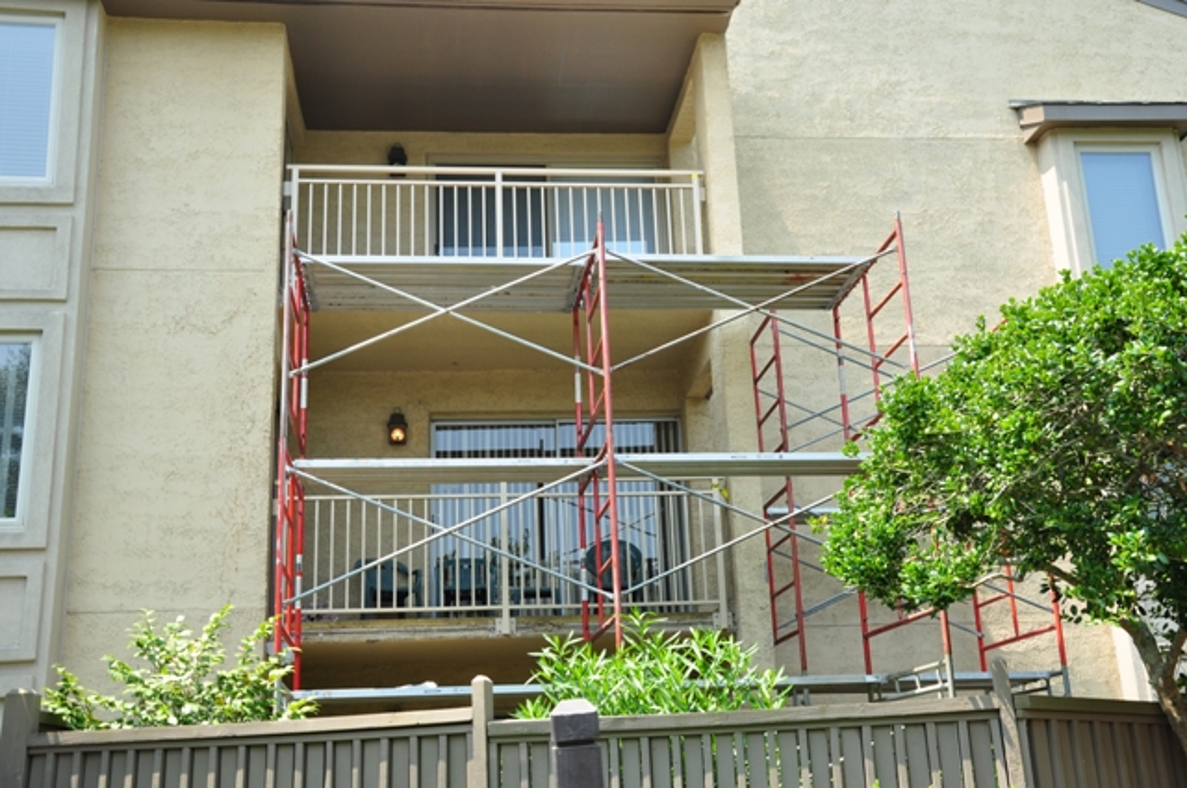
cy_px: 394
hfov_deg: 49.6
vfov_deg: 34.1
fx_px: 1284
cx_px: 594
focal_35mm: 39
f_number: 11
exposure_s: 1/20
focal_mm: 26
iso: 200
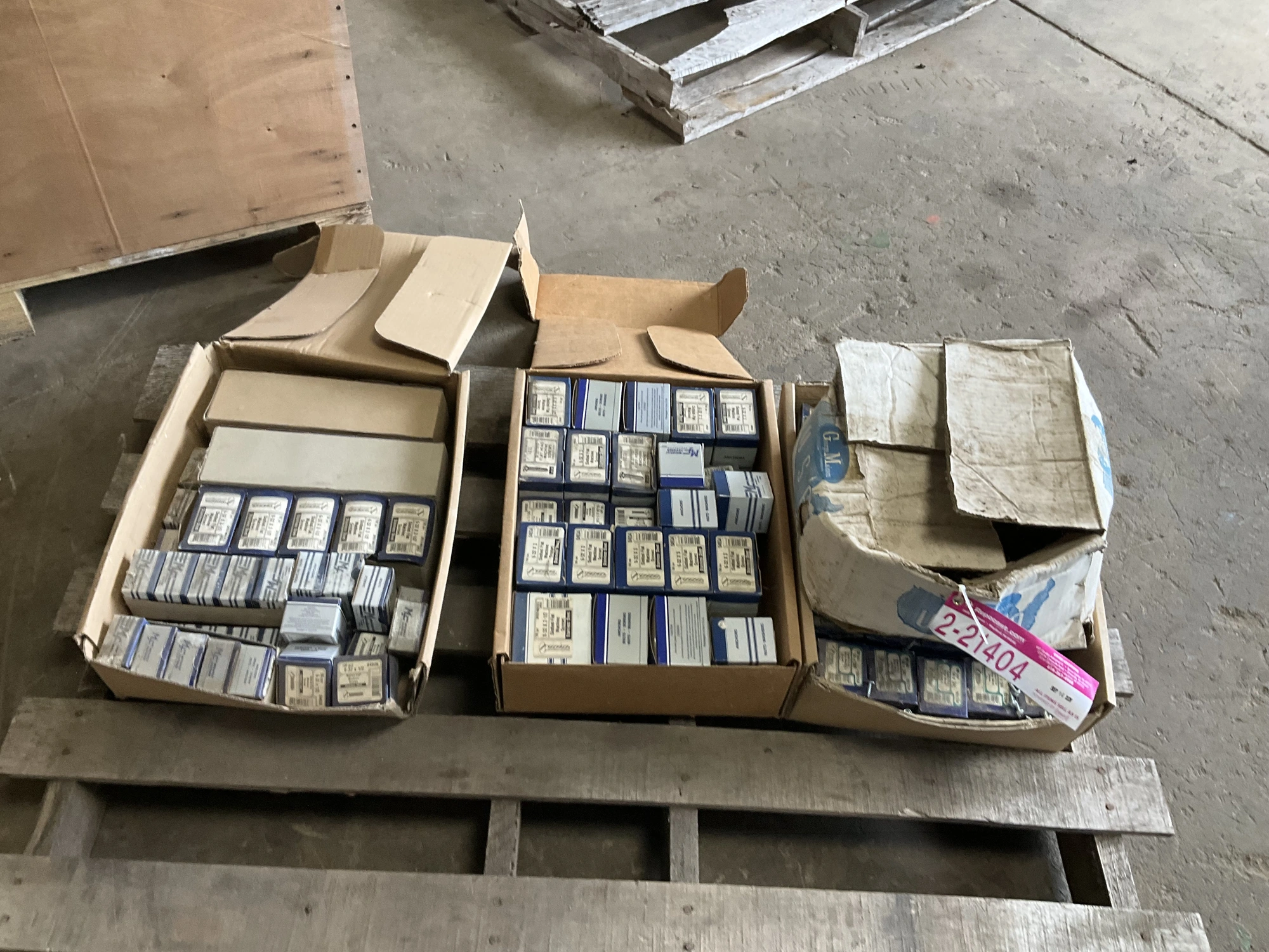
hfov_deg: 61.7
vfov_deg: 48.2
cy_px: 476
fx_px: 1063
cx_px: 634
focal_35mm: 29
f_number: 1.8
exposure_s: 1/60
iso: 80
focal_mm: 3
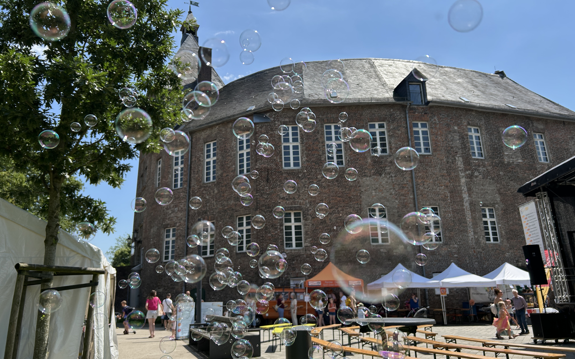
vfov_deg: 44.5
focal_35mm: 28
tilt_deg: +16.0
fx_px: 439
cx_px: 284
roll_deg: +2.6
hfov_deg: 66.5
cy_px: 176
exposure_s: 1/3077
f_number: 1.5
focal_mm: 5.7
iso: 50
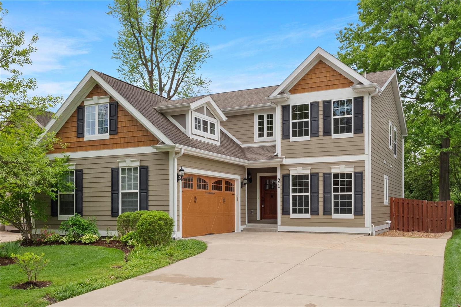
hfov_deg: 55.8
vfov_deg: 38.9
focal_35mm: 34
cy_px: 154
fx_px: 435
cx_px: 230
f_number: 8
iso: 400
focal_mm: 17
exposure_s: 1/200
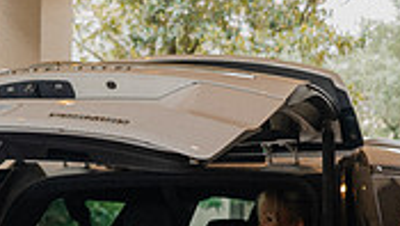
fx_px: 1158
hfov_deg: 19.4
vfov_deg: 11.1
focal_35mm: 109
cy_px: 221
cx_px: 89
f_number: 2.8
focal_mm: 24
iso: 640
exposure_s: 1/250
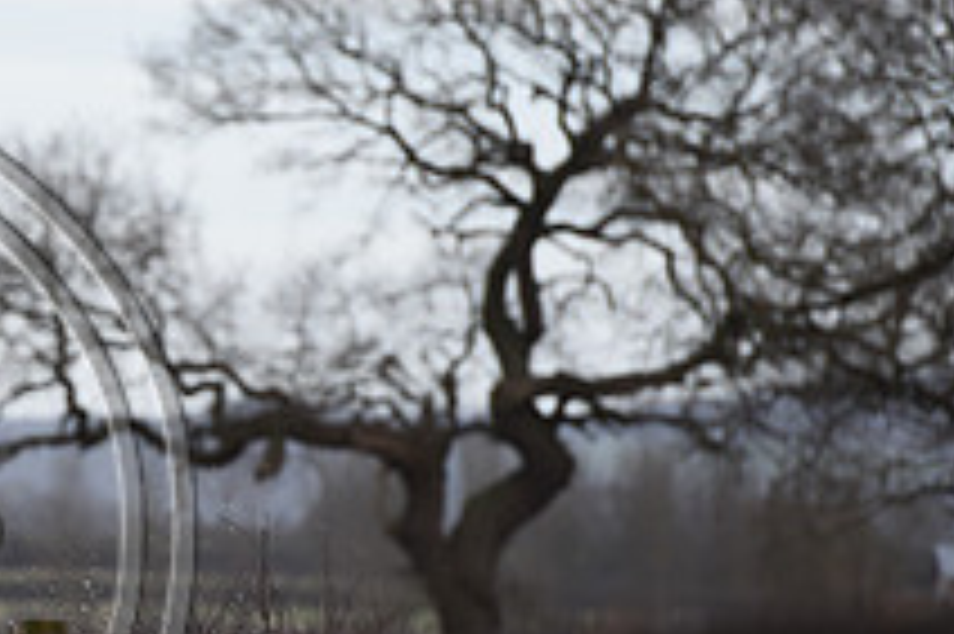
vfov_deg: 2.5
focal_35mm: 548
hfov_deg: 3.8
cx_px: -320
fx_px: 14510
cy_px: 468
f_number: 4.5
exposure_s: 1/1000
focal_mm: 200
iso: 1000
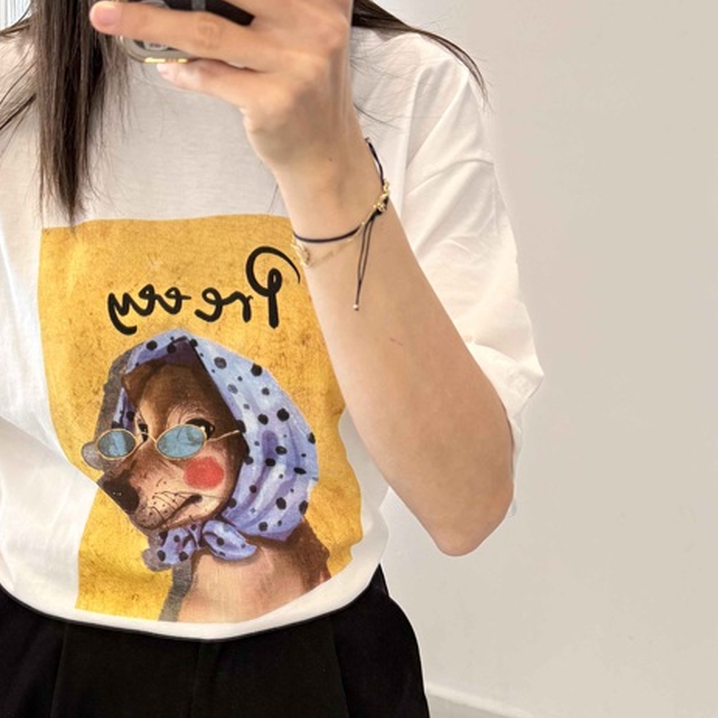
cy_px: 286
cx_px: 241
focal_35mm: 47
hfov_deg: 35.7
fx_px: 1103
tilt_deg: -34.8
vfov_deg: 35.9
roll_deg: -2.3
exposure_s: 1/121
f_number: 1.78
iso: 200
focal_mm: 6.76
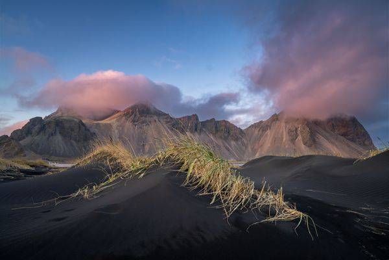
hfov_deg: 84.0
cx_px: 194
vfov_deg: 61.9
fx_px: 216
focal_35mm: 20
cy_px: 130
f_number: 5
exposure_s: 1/160
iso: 640
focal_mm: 20
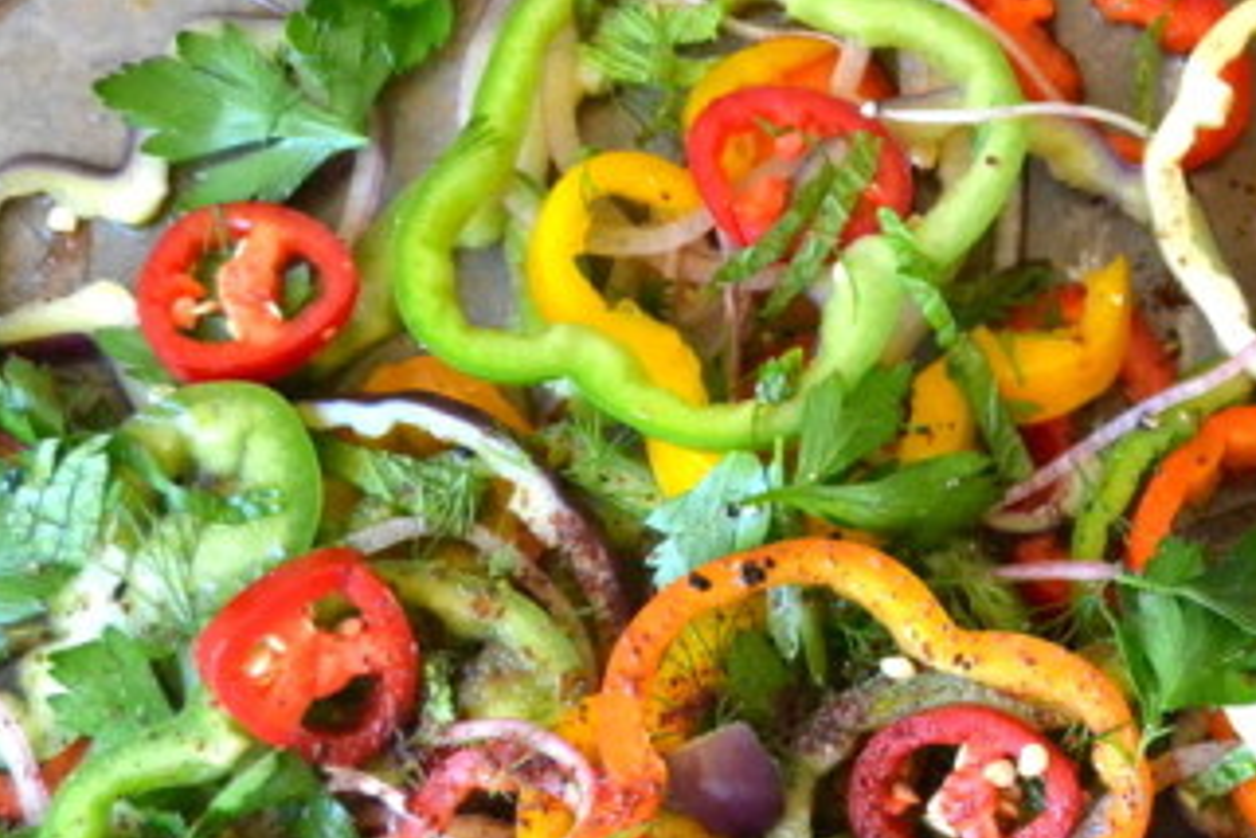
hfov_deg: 13.8
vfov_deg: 9.3
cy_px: 580
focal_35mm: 147
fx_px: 5131
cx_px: 1233
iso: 3200
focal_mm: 45
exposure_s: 1/500
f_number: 5.3
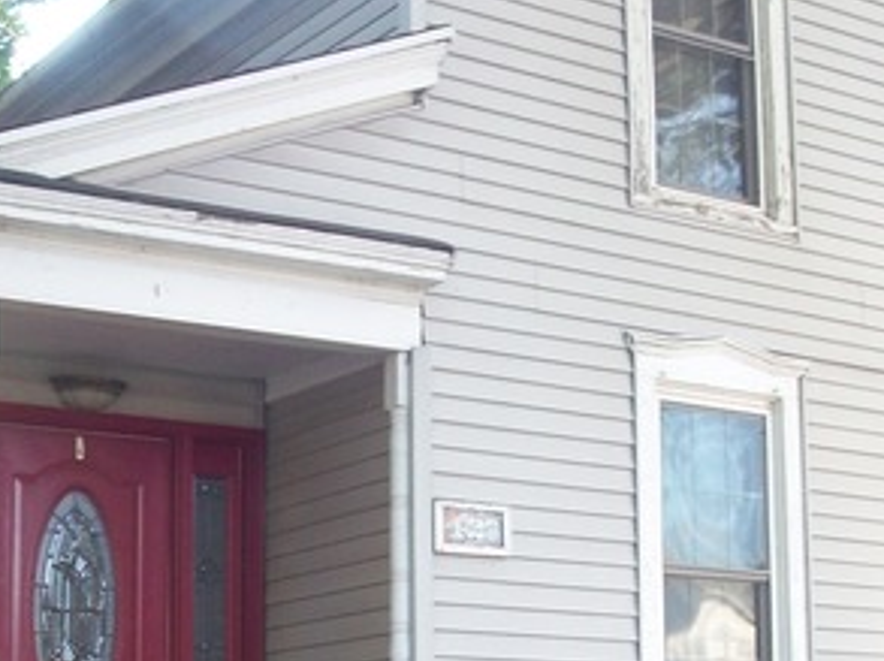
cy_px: 570
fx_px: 1785
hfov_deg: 27.8
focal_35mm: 70
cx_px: 362
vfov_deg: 20.6
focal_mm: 5.7
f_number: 2.9
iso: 100
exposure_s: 1/60
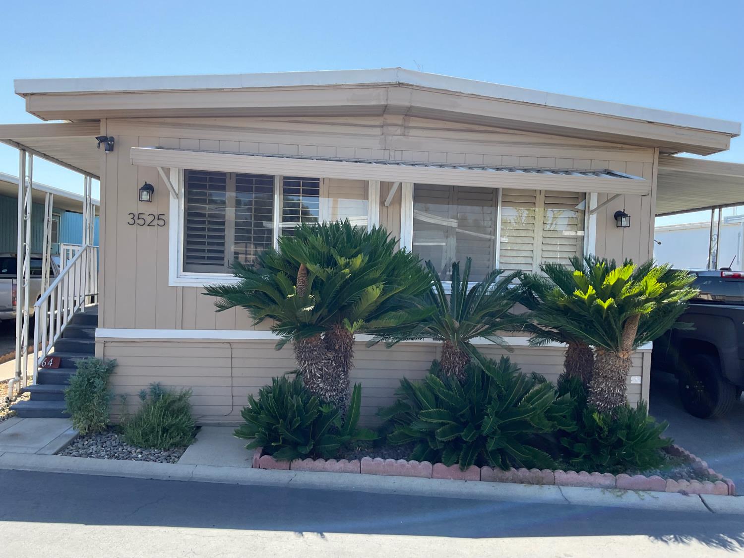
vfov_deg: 48.2
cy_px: 279
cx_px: 372
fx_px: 623
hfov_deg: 61.7
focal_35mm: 29
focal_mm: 3
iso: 16
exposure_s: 1/486
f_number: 1.8
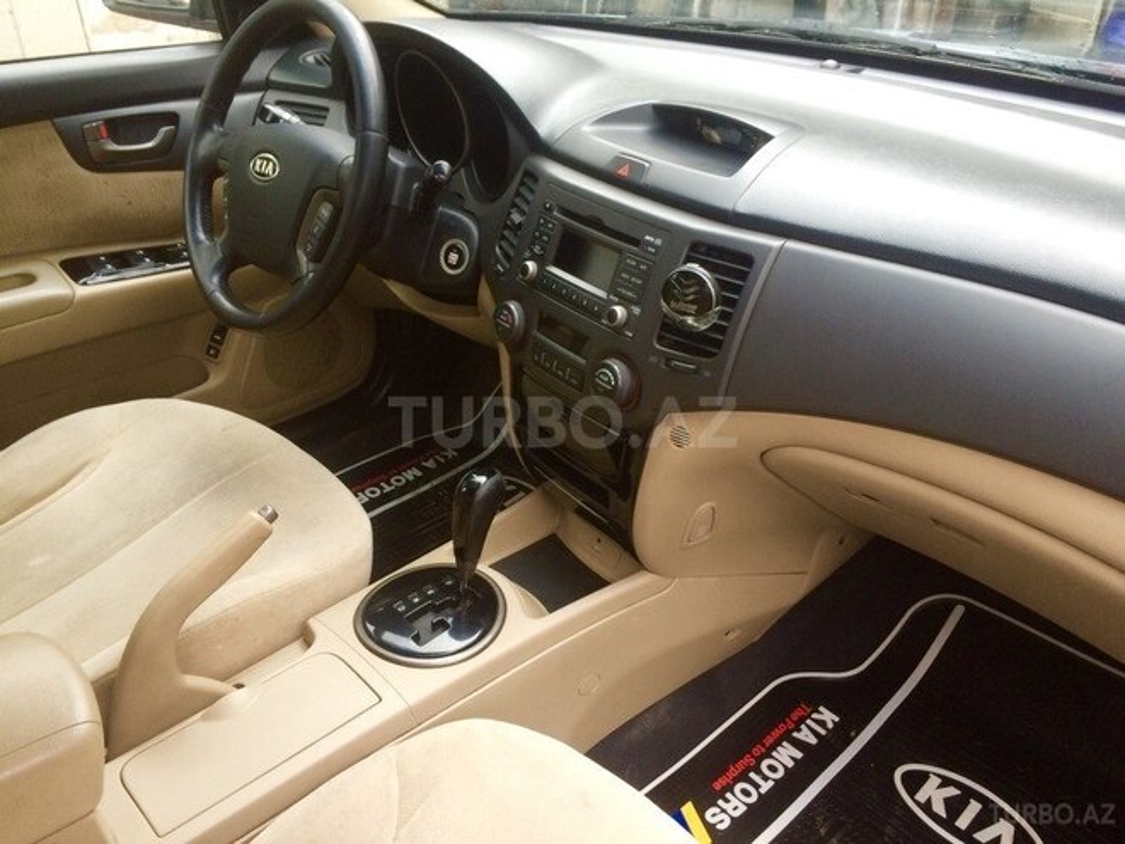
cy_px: 422
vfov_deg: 48.2
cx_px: 562
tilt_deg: -32.7
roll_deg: -0.1
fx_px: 942
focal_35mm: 29
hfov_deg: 61.7
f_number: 2.2
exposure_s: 1/33
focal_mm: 4.15
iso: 100
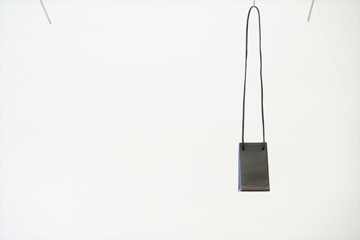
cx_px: 180
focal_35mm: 55
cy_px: 120
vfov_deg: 24.6
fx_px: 550
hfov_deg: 36.3
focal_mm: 55
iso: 1000
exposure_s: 1/60
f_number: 4
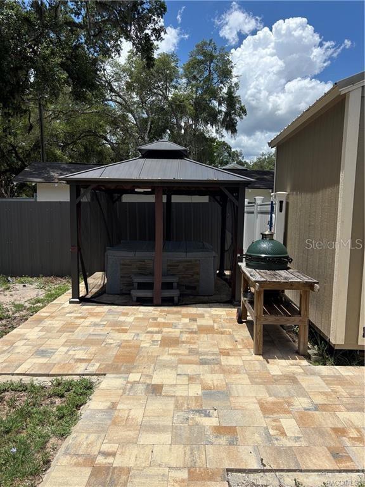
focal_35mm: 26
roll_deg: -2.0
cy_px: 244
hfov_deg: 53.1
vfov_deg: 67.3
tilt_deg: -4.0
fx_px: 366
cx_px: 182
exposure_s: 1/5076
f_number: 1.6
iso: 50
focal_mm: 5.96
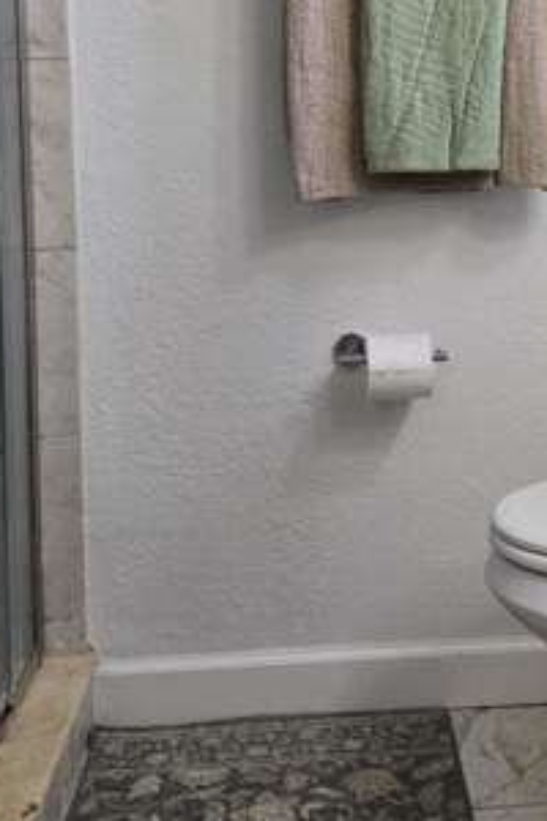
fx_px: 1162
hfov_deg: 26.0
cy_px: 192
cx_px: 440
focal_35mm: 51
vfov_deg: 37.8
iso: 125
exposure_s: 1/120
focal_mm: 5.4
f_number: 1.8
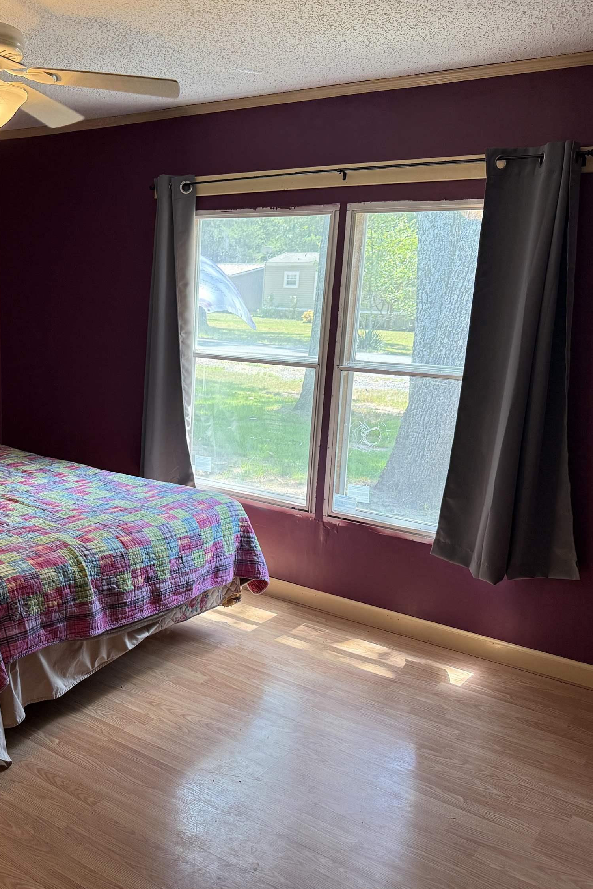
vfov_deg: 55.8
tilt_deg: -10.3
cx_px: 95
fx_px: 840
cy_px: 440
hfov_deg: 37.1
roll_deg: -0.7
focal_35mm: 34
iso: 200
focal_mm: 6.76
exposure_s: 1/127
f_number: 1.78
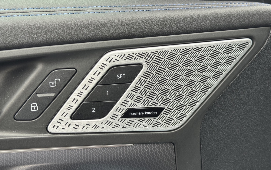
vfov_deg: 25.3
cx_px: 136
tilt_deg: -19.5
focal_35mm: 51
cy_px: 90
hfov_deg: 39.6
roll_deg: +0.0
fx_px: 377
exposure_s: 1/195
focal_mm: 6.76
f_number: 1.78
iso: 50
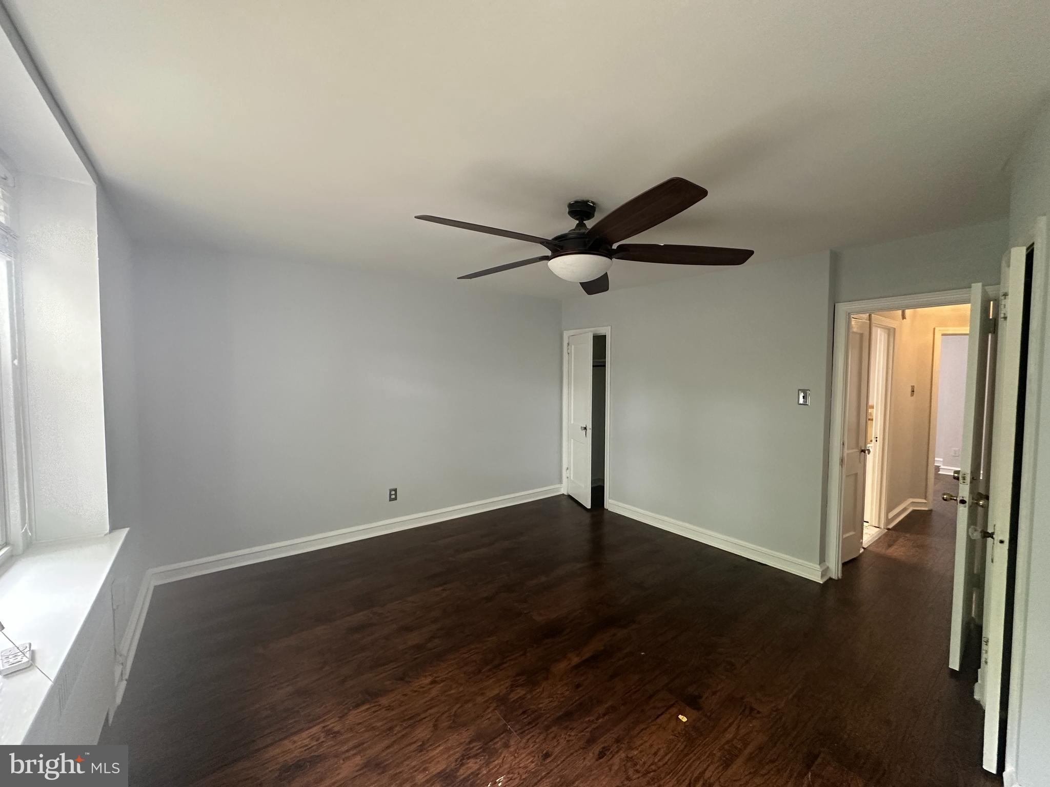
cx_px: 525
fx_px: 425
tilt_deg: -3.1
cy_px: 394
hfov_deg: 102.1
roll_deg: -0.1
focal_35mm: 14
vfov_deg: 85.7
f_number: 2.2
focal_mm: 2.22
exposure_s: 1/60
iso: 320
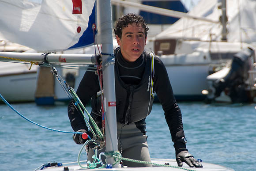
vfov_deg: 5.4
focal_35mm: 255
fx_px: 1814
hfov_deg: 8.1
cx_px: 128
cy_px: 86
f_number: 8
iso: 100
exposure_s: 1/250
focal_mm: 170
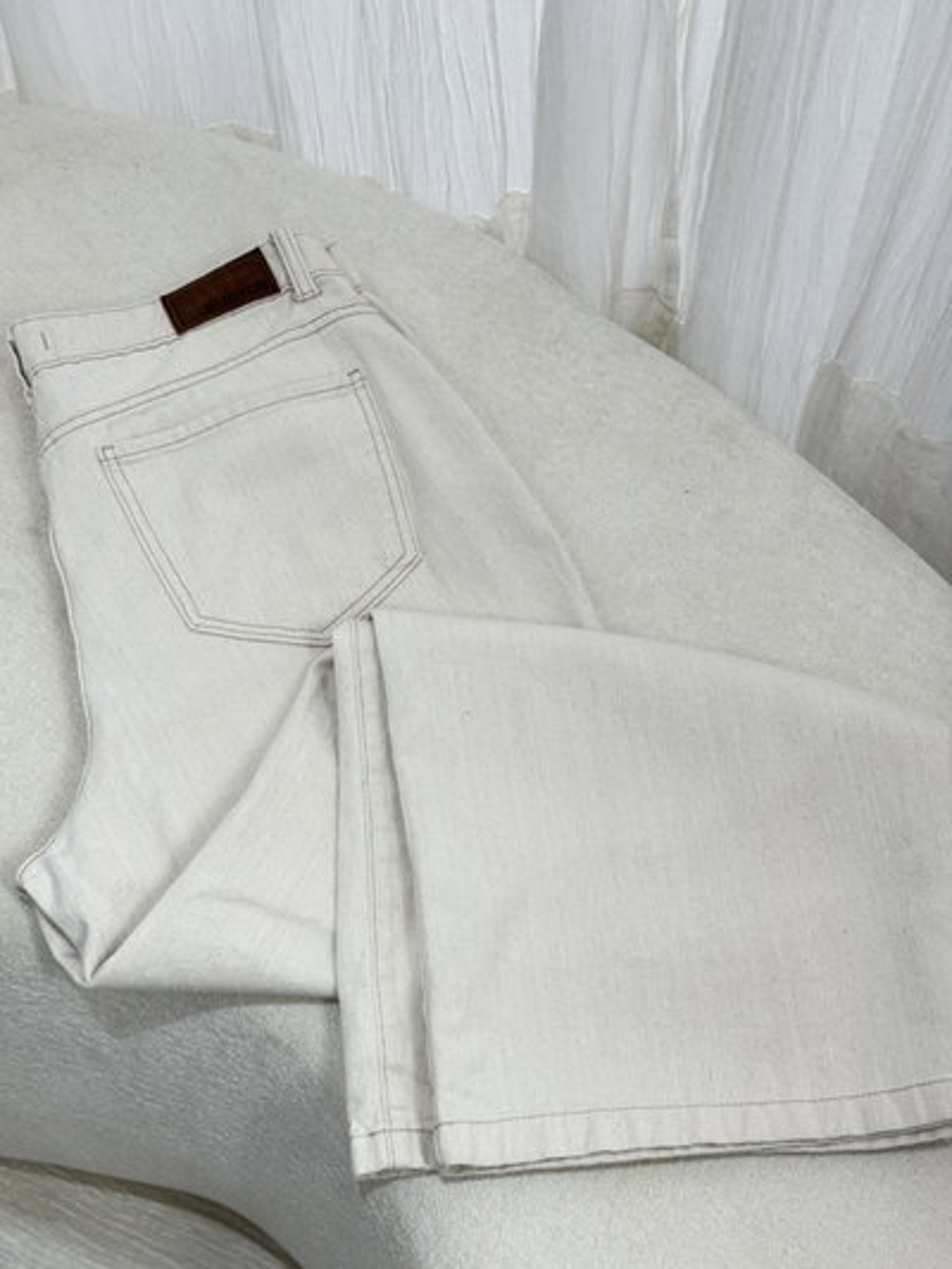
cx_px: 476
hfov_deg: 30.3
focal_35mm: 48
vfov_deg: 39.6
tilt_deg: -59.4
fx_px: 1759
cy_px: 634
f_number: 1.78
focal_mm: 6.76
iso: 80
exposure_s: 1/100
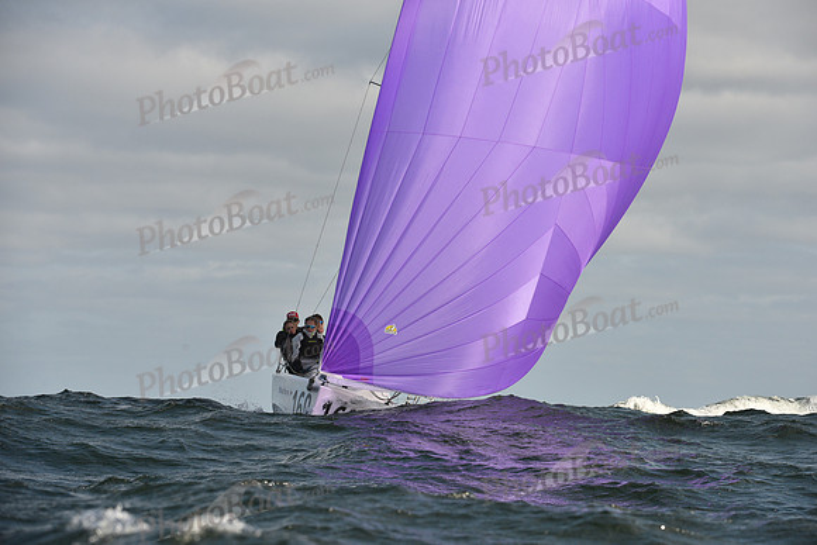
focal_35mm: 200
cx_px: 408
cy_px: 272
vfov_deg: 6.9
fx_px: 4540
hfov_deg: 10.3
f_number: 8
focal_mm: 200
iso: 320
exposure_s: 1/1250
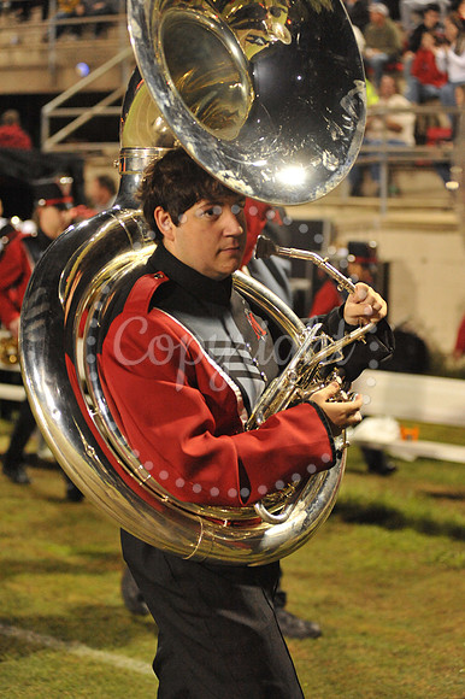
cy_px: 350
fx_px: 1552
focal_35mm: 80
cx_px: 232
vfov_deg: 25.4
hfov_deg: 17.0
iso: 6400
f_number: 4
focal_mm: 80
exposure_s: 1/200
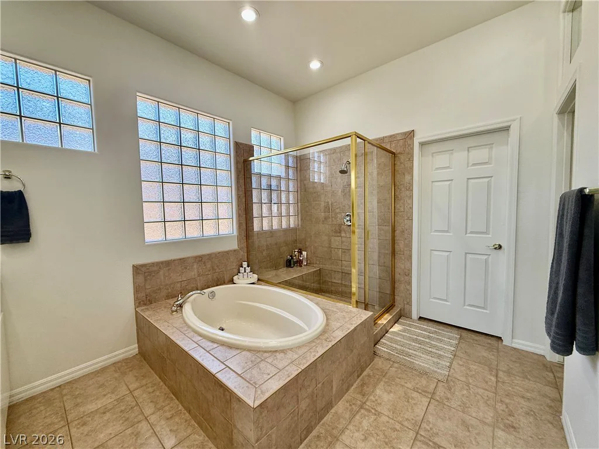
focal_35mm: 14
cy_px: 224
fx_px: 242
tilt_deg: -2.4
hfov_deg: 102.1
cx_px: 300
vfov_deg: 85.7
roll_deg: +1.5
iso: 64
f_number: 2.2
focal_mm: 2.22
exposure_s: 1/133
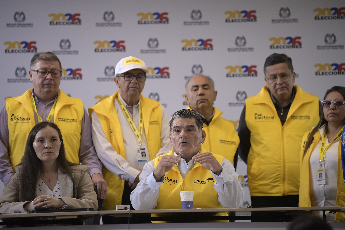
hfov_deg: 12.1
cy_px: 115
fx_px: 1629
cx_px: 172
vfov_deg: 8.1
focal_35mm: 170
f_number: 2.8
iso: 2500
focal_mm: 170
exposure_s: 1/1000
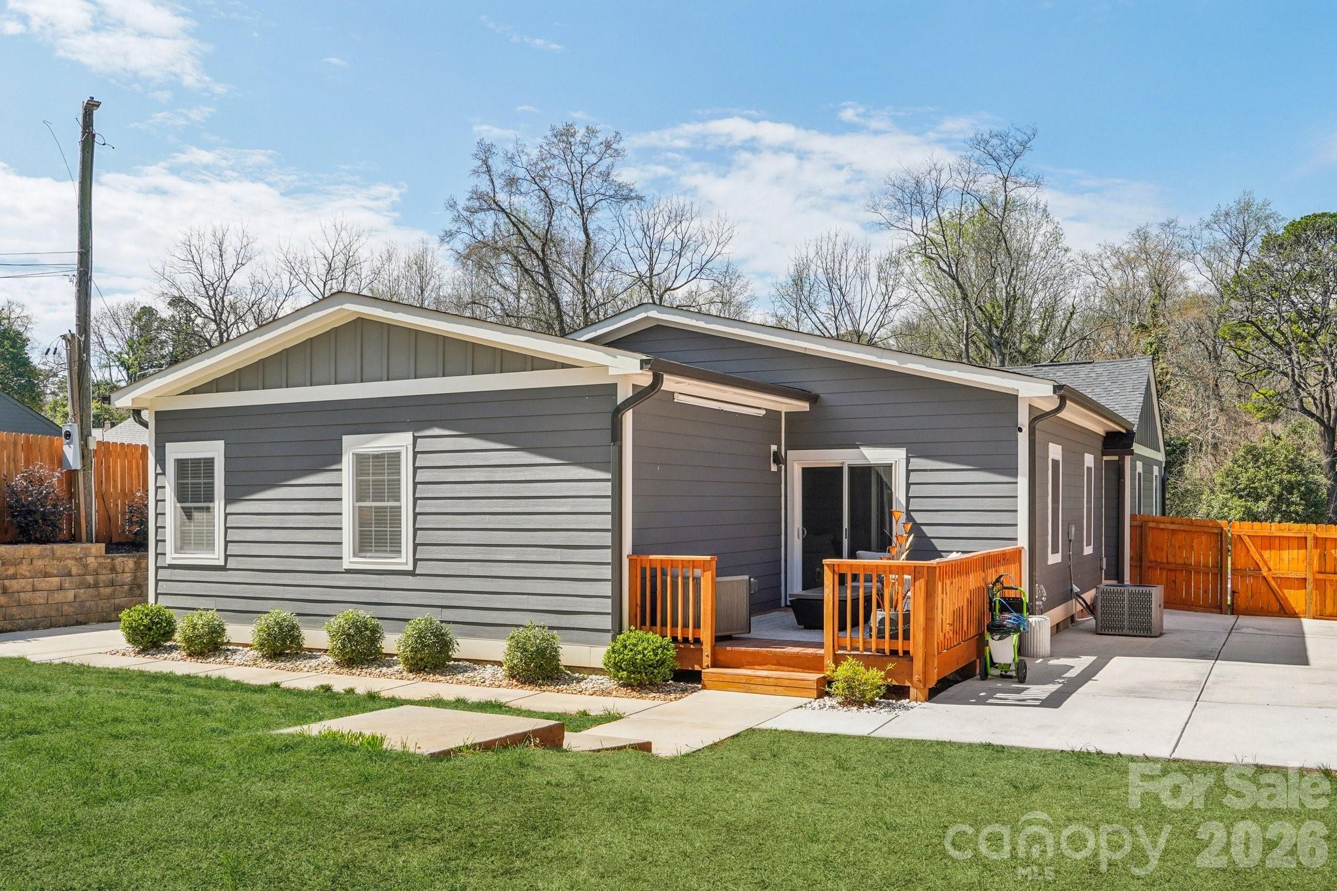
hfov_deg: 61.9
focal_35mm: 30
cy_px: 446
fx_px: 1114
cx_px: 668
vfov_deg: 43.6
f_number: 8
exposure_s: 1/90
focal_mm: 20
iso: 100
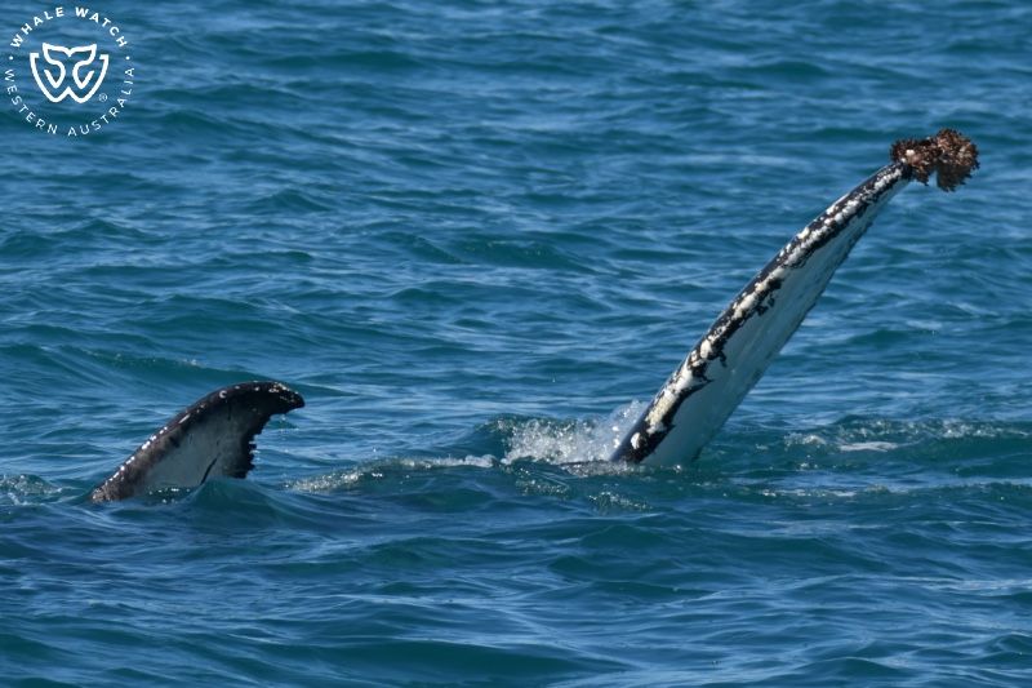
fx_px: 18055
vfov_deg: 2.2
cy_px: 344
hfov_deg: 3.3
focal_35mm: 630
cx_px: 516
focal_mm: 420
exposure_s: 1/800
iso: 100
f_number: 6.3
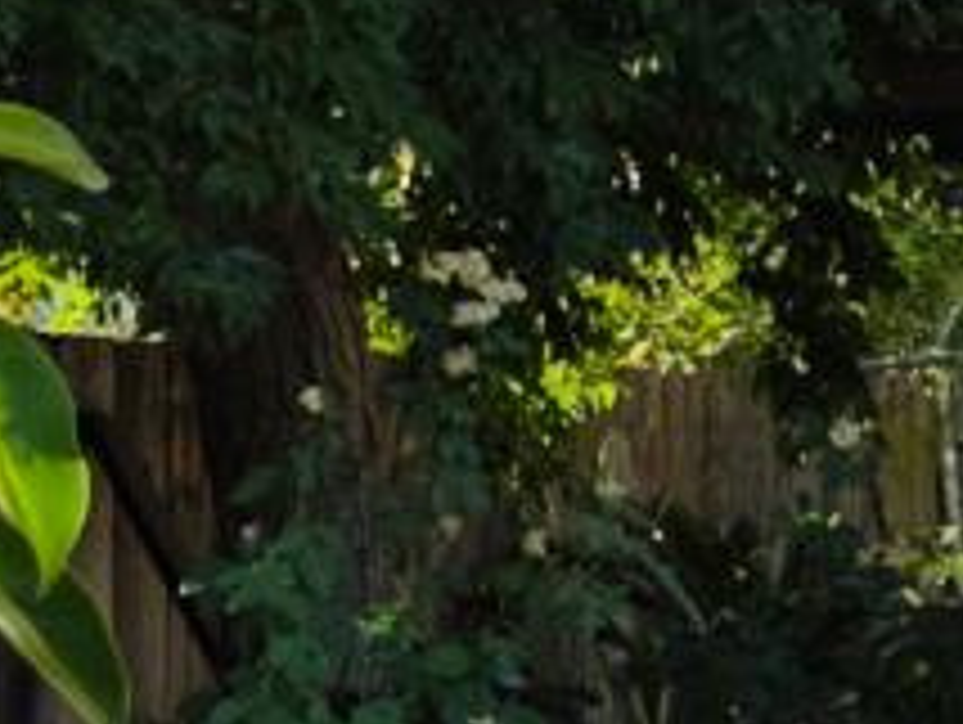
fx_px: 4484
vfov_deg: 9.2
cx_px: 2907
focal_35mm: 161
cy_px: 596
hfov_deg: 9.5
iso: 80
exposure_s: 1/2169
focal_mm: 6.3
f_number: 1.7
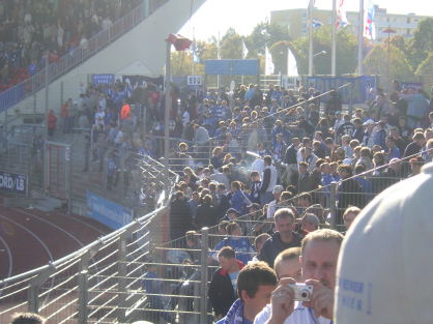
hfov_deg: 21.5
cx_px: 183
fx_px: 1138
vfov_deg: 16.2
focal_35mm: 91
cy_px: 161
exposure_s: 1/250
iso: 50
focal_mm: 12.6
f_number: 4.4
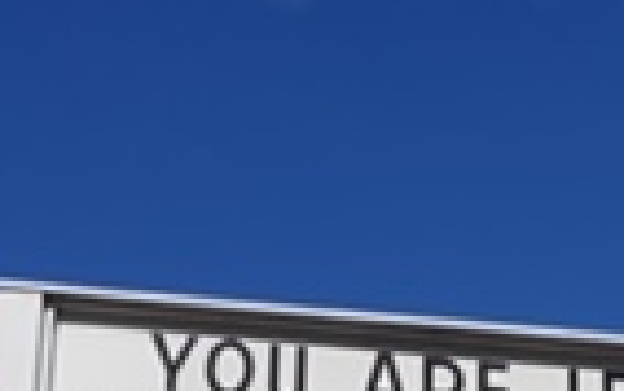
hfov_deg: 13.1
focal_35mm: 158
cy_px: 549
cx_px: 598
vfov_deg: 8.2
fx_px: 2694
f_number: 14
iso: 100
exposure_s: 1/200
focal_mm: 23
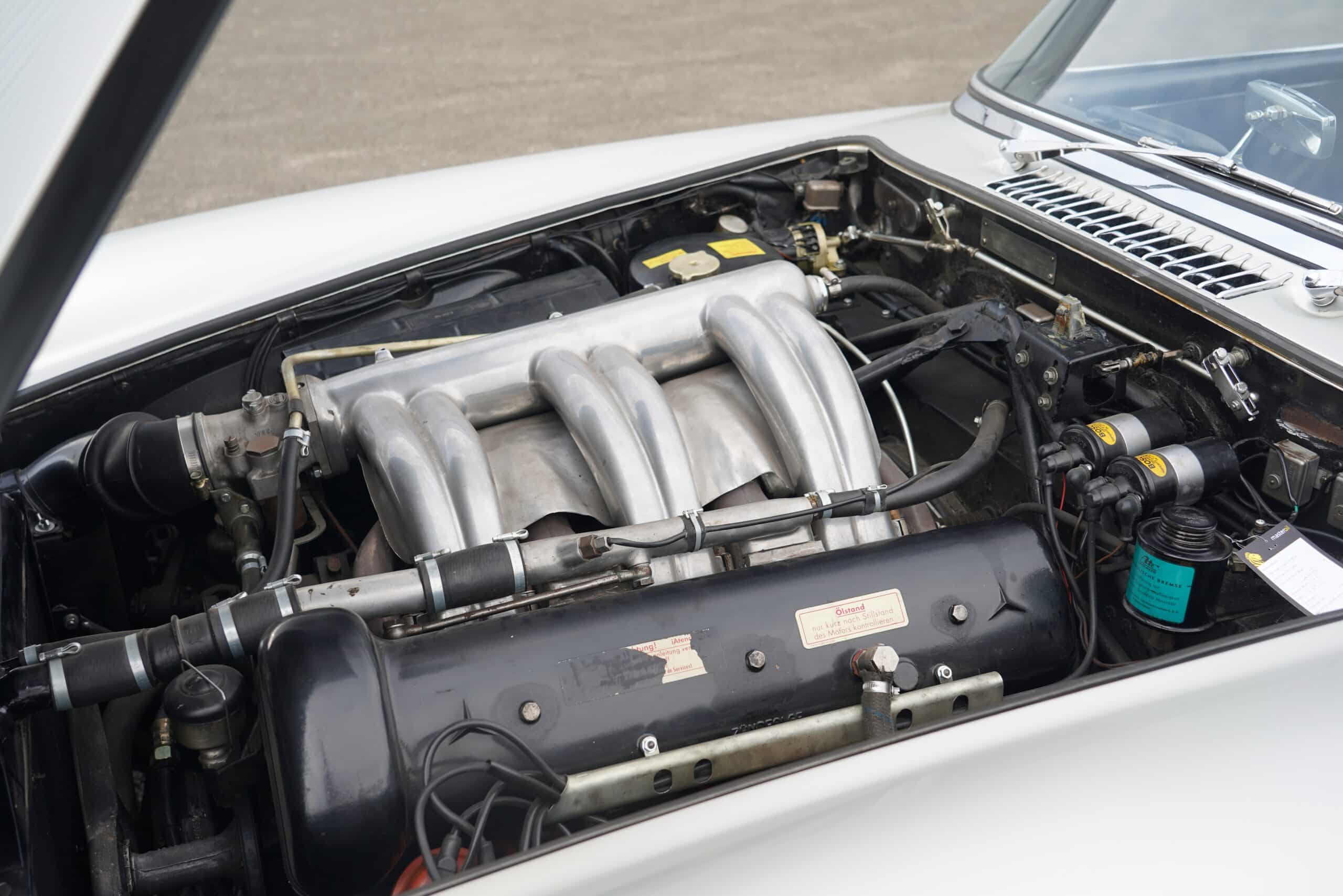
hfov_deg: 54.4
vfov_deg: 37.9
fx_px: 1306
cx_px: 672
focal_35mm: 35
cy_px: 448
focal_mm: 35
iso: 100
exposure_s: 1/100
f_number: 5
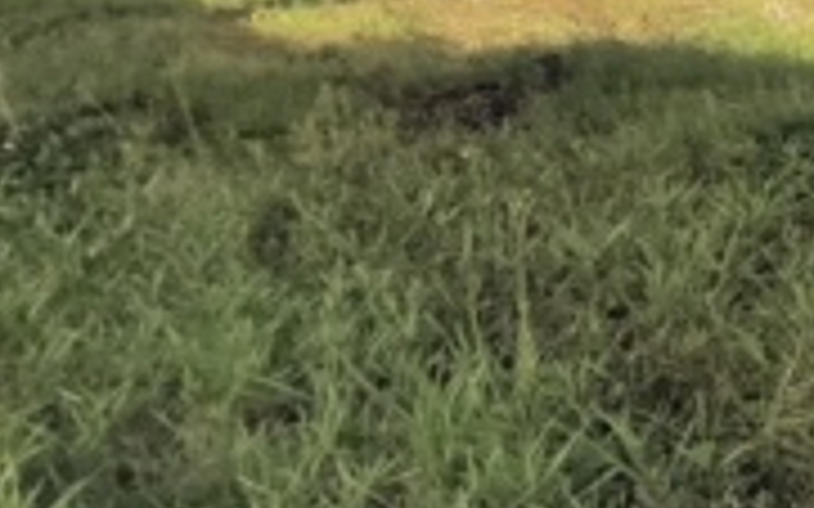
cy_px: 166
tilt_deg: -10.5
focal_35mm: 84
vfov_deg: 15.5
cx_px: 2123
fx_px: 1863
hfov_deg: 13.6
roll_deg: +1.2
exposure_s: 1/424
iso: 20
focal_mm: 2.22
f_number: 2.2
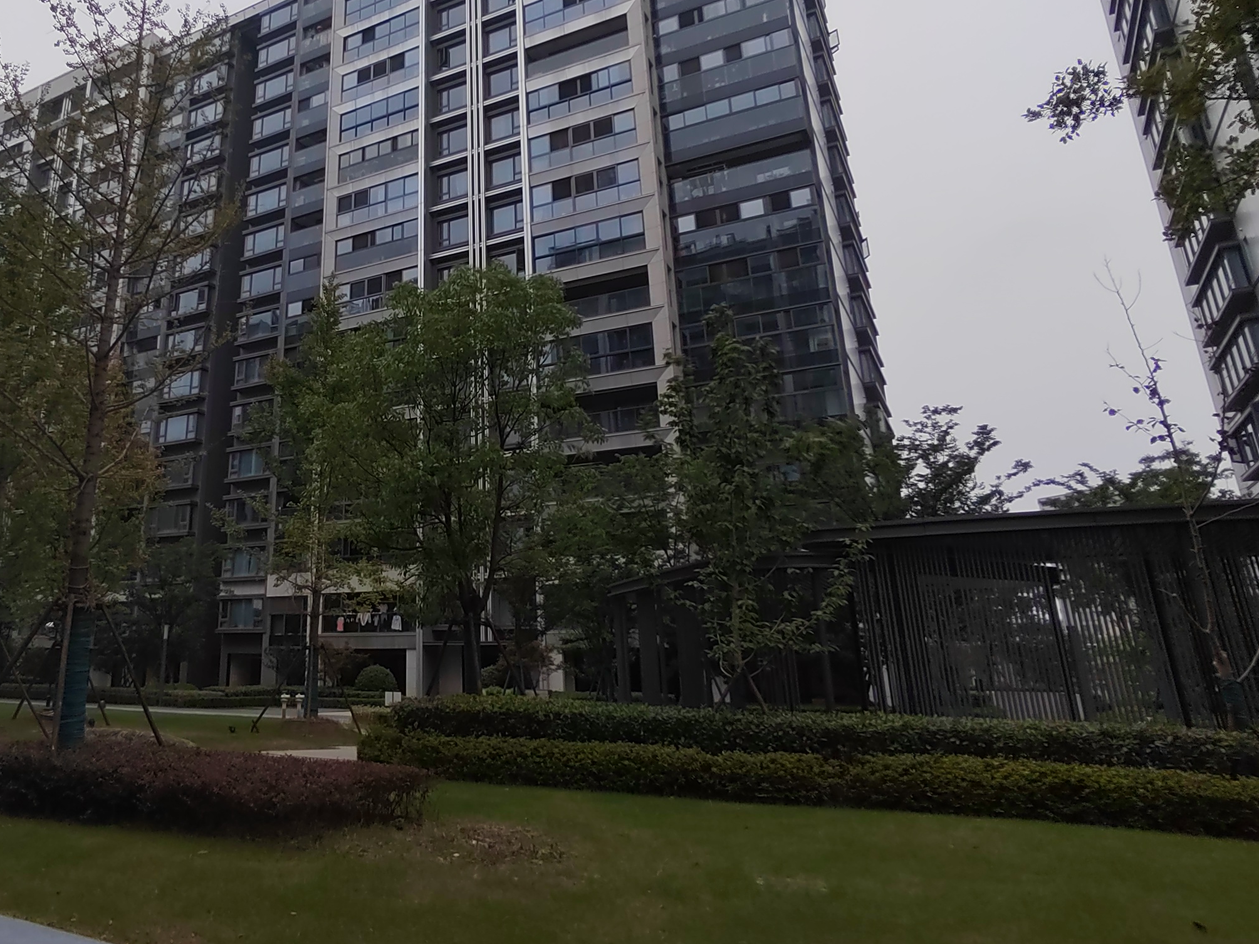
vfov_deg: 52.5
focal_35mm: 26
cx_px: 404
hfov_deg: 65.3
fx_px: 945
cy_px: 352
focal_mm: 1.68
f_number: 2.2
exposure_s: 1/2056
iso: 101
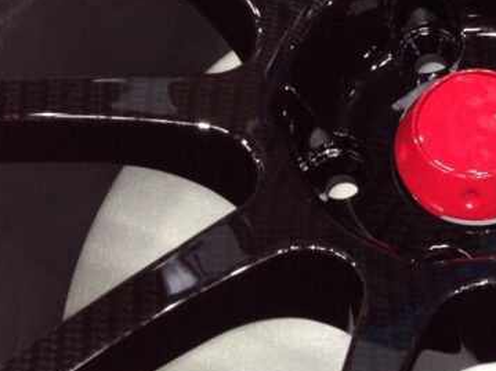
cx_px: 488
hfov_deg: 19.5
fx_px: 1404
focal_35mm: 98
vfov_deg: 15.1
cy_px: 223
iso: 125
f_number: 2.4
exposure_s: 1/20
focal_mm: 4.13
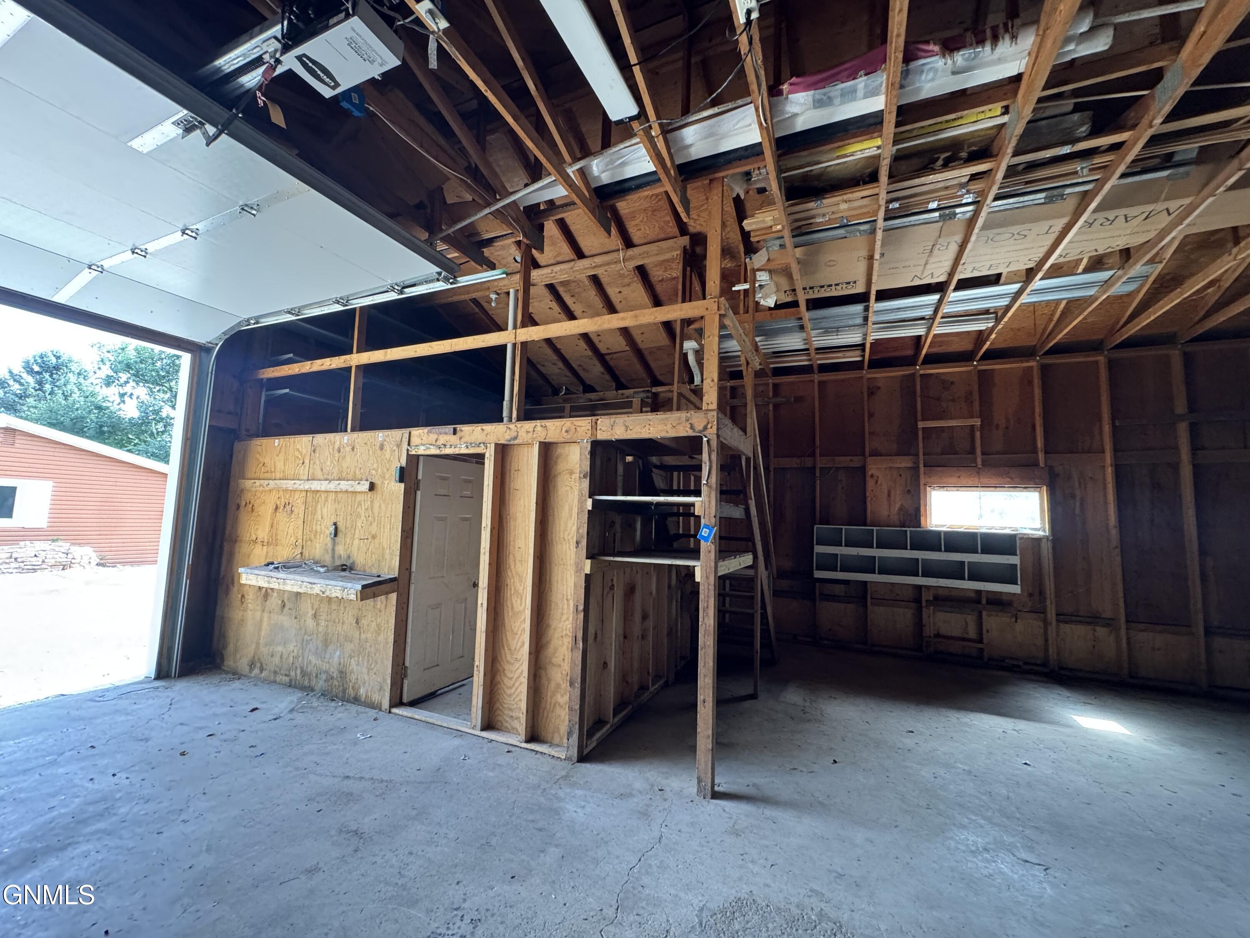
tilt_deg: +6.7
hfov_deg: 102.1
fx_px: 506
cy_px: 469
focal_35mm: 14
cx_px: 625
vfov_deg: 85.7
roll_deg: -1.0
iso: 320
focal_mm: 2.22
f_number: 2.2
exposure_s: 1/99
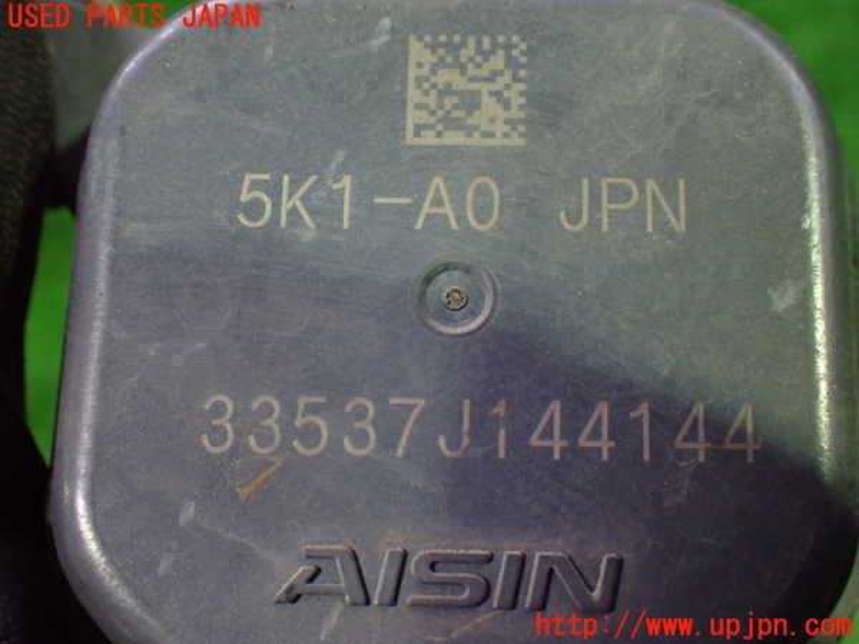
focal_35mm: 47
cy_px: 322
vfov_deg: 30.9
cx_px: 430
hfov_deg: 40.4
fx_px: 1166
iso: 1000
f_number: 3.1
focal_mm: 8.4
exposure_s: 1/50
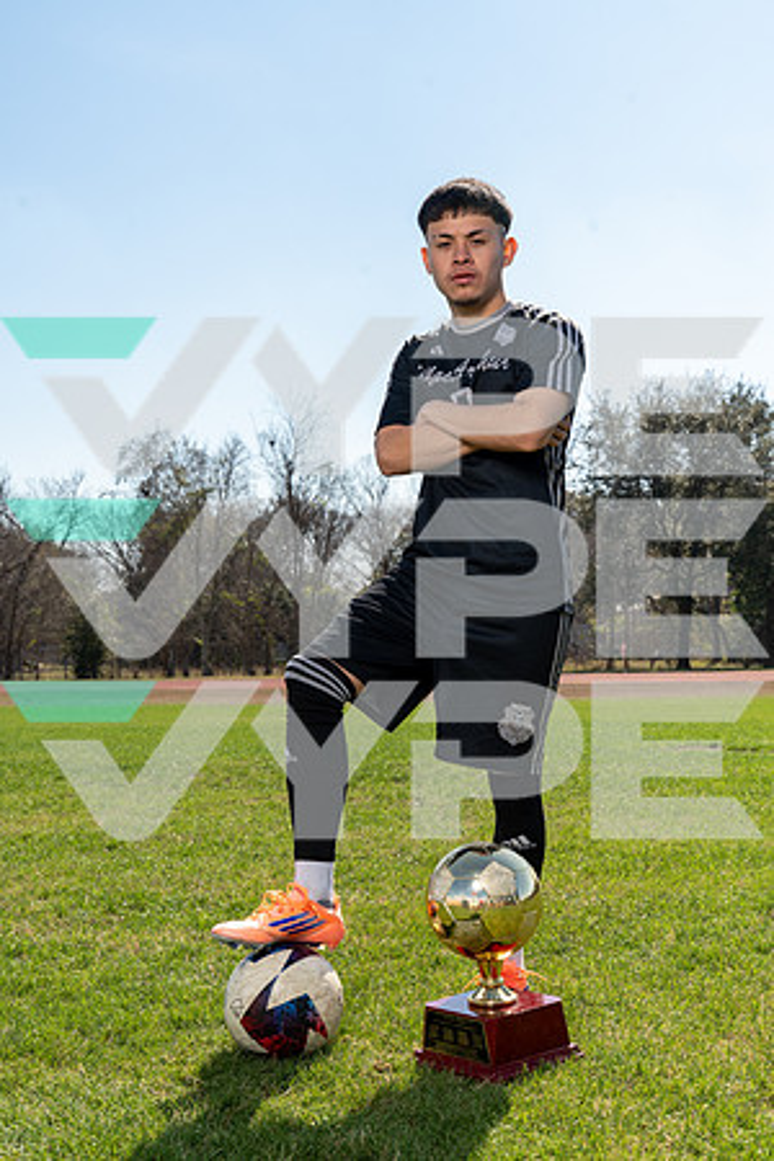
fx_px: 1612
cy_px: 580
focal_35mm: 50
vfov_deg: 39.6
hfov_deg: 27.0
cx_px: 387
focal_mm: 50
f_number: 9
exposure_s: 1/200
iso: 100
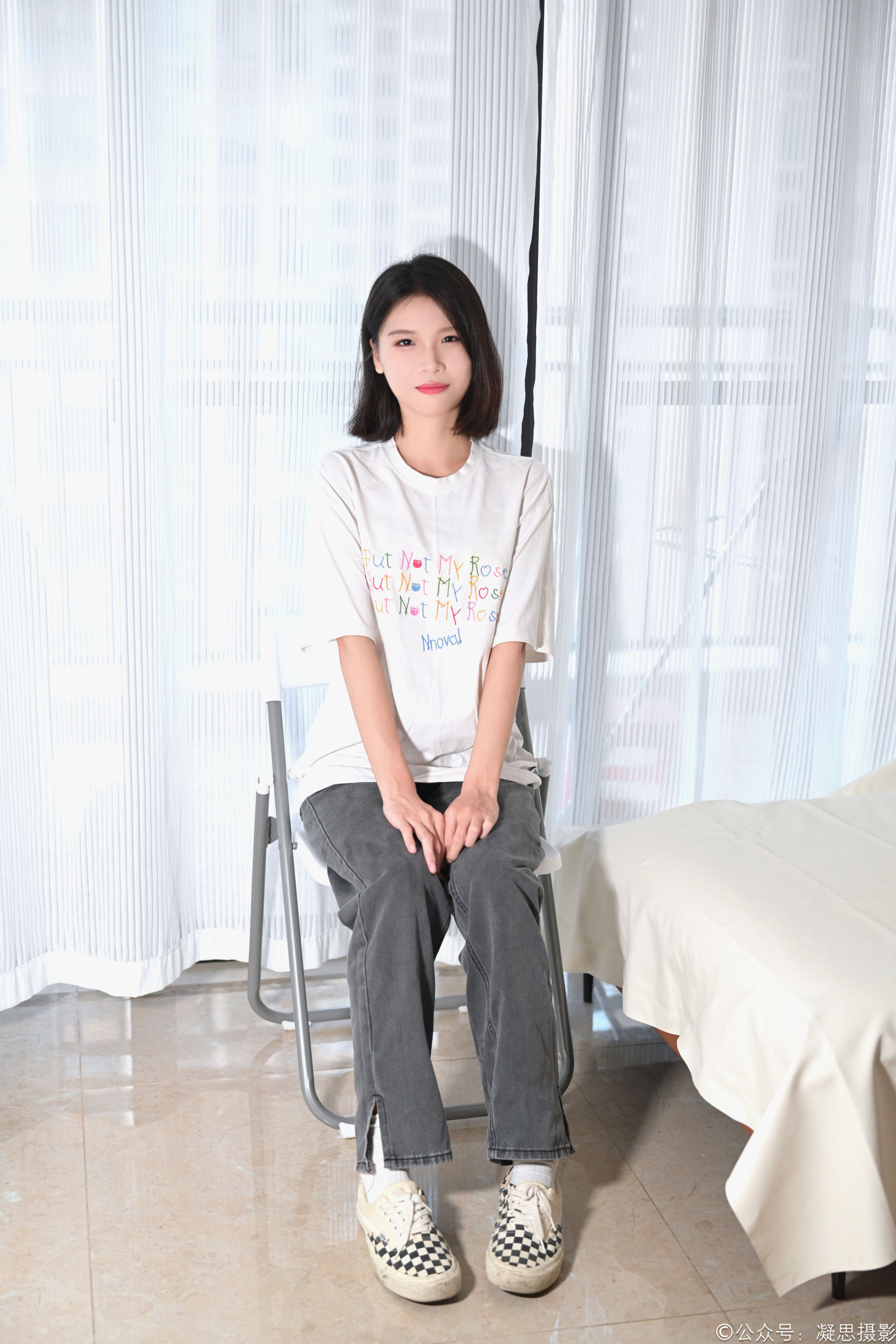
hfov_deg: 29.2
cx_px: 448
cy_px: 672
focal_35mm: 46
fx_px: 1717
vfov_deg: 42.7
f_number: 2.2
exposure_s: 1/100
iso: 1600
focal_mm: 46
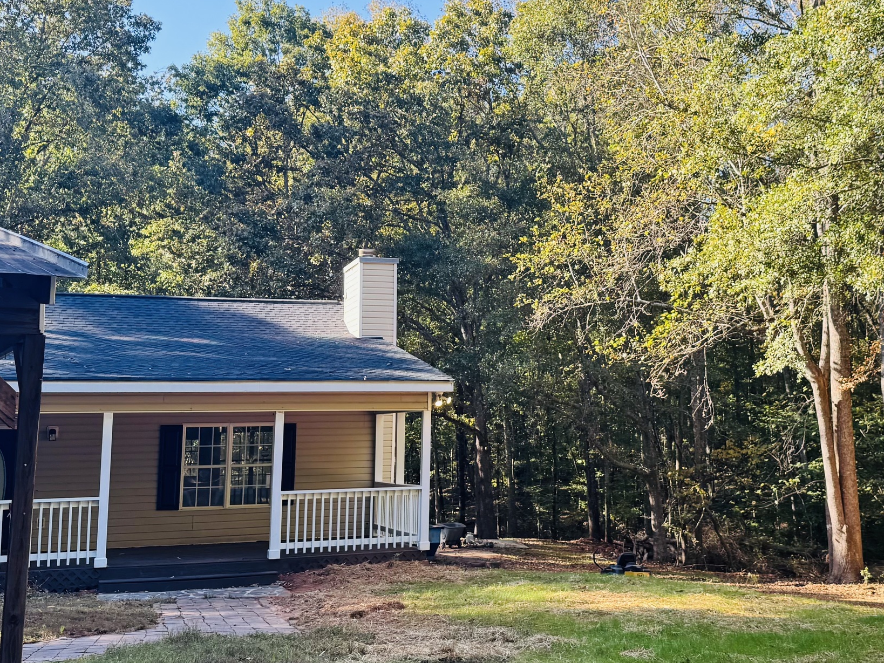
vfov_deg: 32.1
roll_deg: +0.3
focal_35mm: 45
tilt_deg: +9.4
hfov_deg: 41.4
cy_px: 269
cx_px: 601
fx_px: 1149
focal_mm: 6.76
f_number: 1.78
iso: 80
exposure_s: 1/297
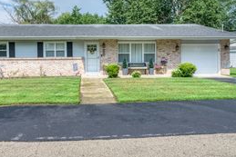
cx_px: 93
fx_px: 177
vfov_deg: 47.6
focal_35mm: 27
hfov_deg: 66.6
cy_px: 60
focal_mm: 14
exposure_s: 1/4000
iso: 125
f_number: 7.1
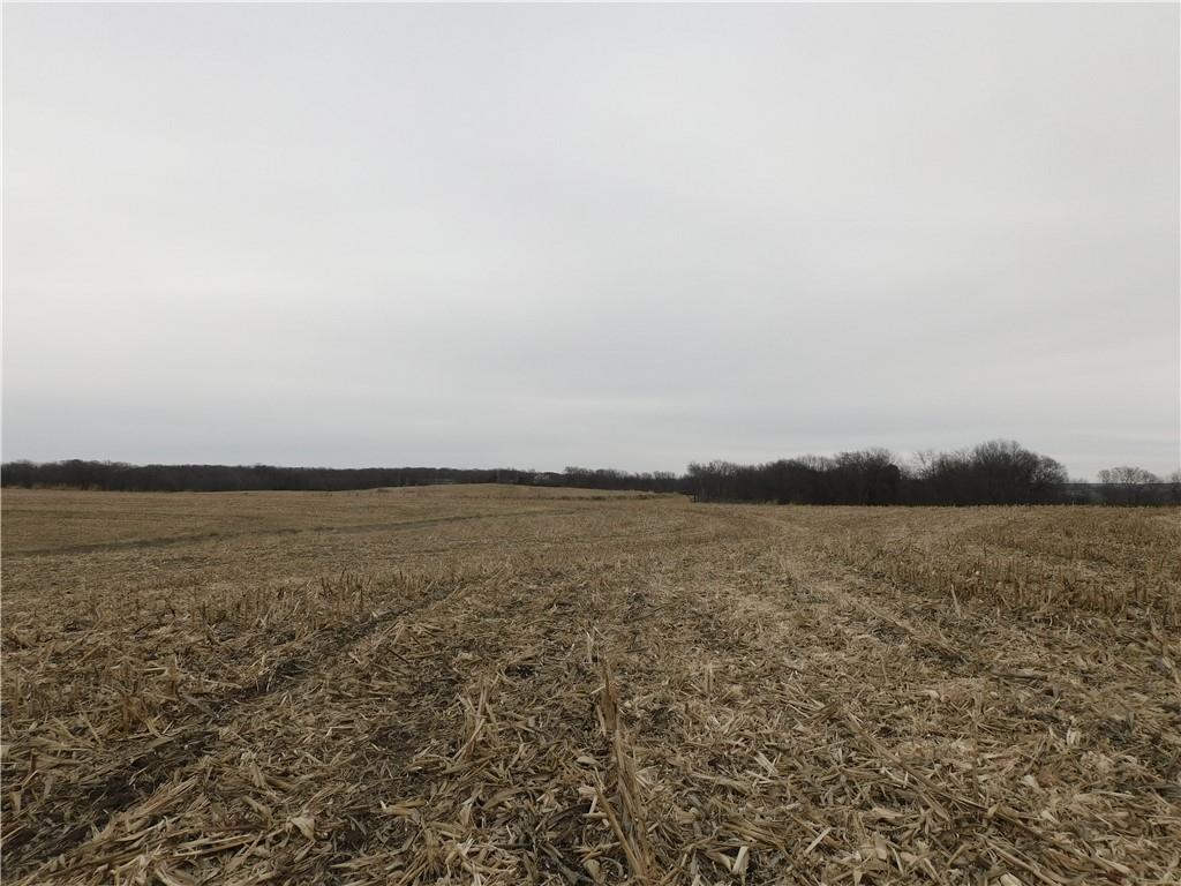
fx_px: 819
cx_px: 590
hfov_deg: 71.6
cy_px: 443
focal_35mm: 24
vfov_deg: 56.8
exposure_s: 1/500
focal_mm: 4.3
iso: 125
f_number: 3.3
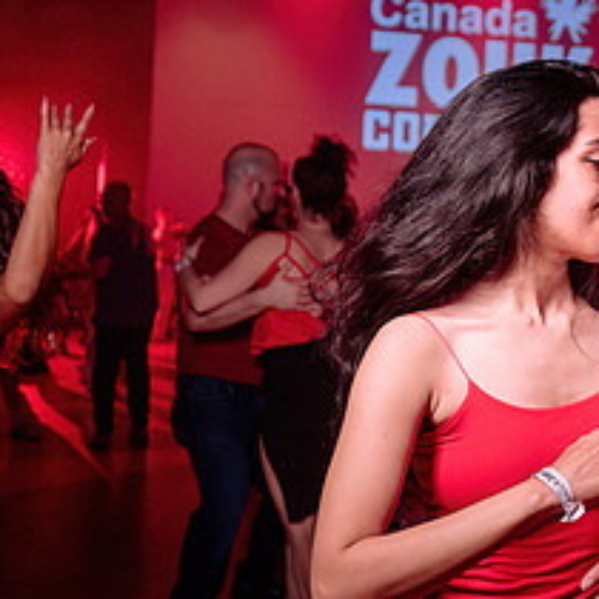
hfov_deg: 23.8
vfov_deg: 25.4
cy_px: 323
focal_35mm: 68
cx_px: 657
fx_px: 1331
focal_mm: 24
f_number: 2.8
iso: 800
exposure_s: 1/60
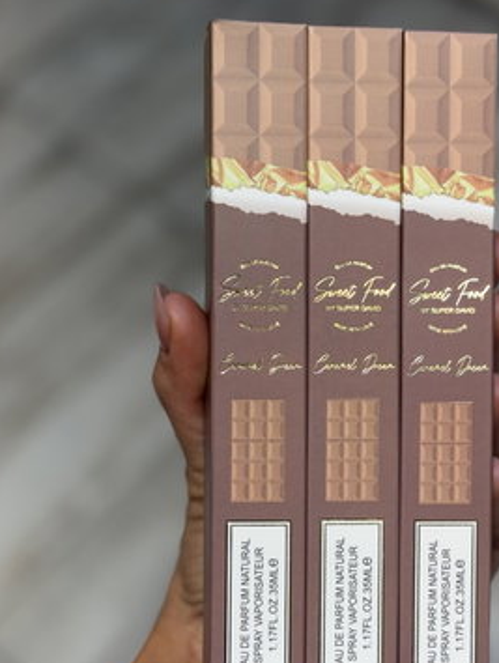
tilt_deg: -61.1
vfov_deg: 27.0
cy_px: 397
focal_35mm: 72
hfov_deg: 20.4
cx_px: 325
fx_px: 1381
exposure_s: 1/173
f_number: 1.78
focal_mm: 6.76
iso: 50
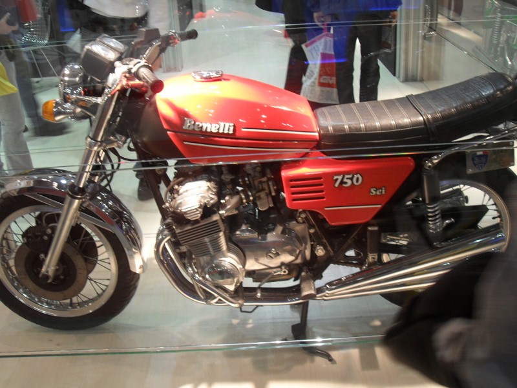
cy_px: 194
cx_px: 258
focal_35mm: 40
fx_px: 597
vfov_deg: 36.0
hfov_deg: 46.8
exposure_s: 1/30
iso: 100
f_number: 3
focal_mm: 7
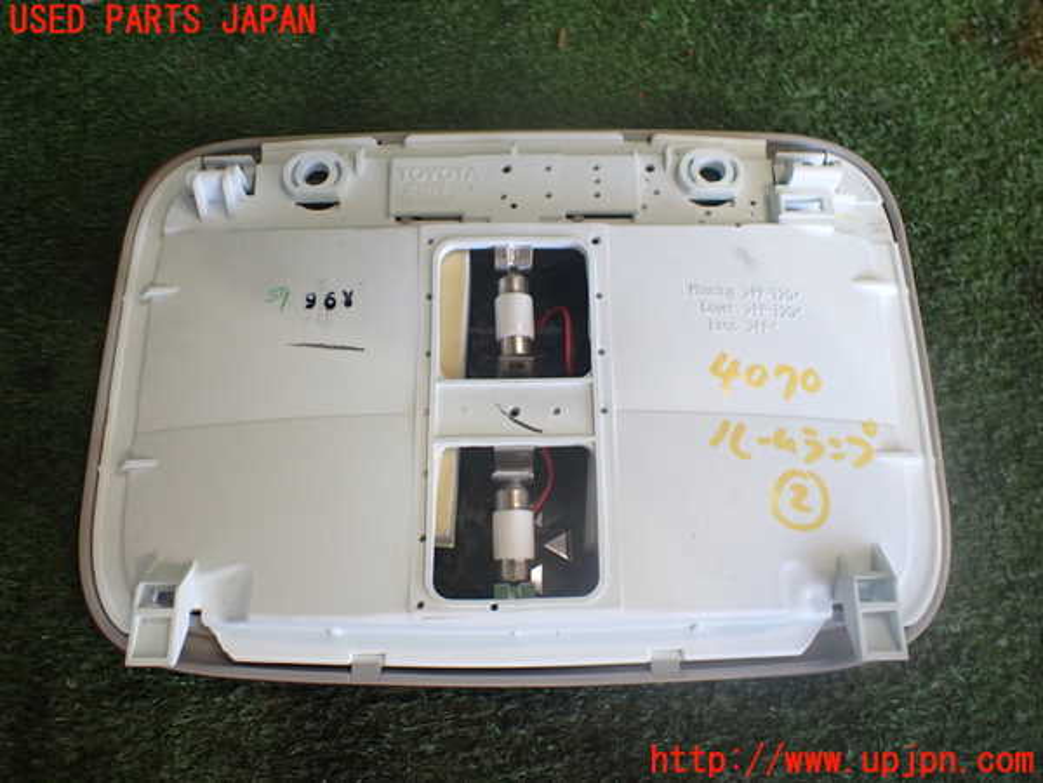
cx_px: 522
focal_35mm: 30
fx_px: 904
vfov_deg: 46.8
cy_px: 392
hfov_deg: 60.0
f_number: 2.3
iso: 250
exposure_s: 1/125
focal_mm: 5.4
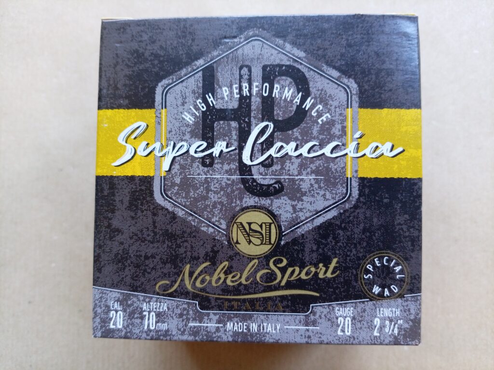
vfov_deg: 54.8
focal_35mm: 25
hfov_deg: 69.4
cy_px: 185
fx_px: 357
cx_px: 247
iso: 290
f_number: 1.8
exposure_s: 1/25
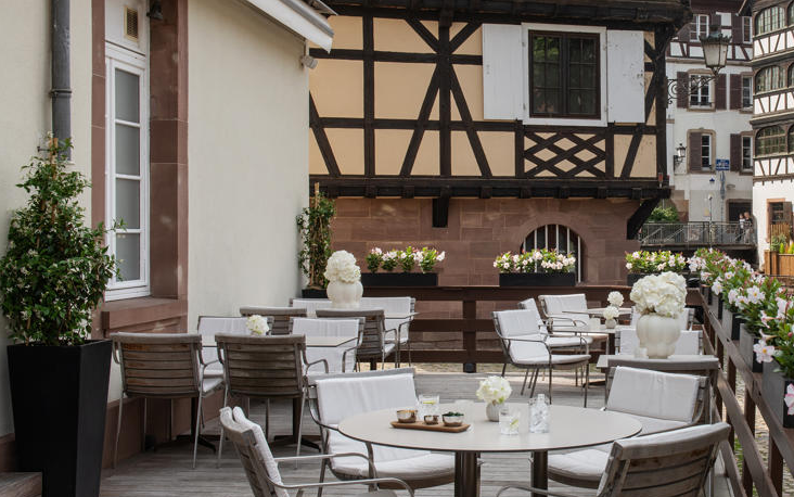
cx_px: 579
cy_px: 227
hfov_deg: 35.0
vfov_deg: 22.8
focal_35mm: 57
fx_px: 1234
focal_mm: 32
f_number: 16
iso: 160
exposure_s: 1/40
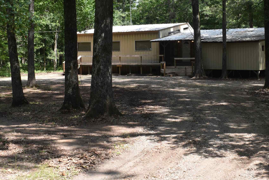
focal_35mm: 60
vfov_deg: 22.6
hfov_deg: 33.2
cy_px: 76
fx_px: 448
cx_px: 170
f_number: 7.1
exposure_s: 1/250
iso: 200
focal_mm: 22
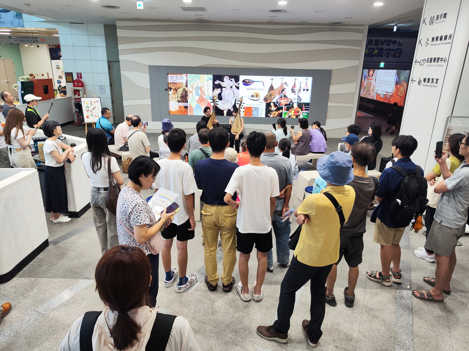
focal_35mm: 24
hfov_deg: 71.6
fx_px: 325
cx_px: 234
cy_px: 176
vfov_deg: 56.8
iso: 134
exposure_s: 1/120
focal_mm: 6.92
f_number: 1.9
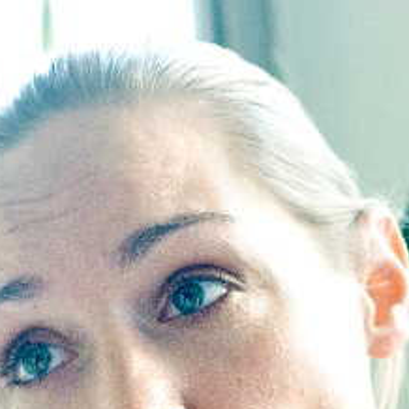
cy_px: 373
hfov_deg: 7.7
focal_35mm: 227
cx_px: 386
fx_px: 3034
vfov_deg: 7.7
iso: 400
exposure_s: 1/160
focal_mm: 60
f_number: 4
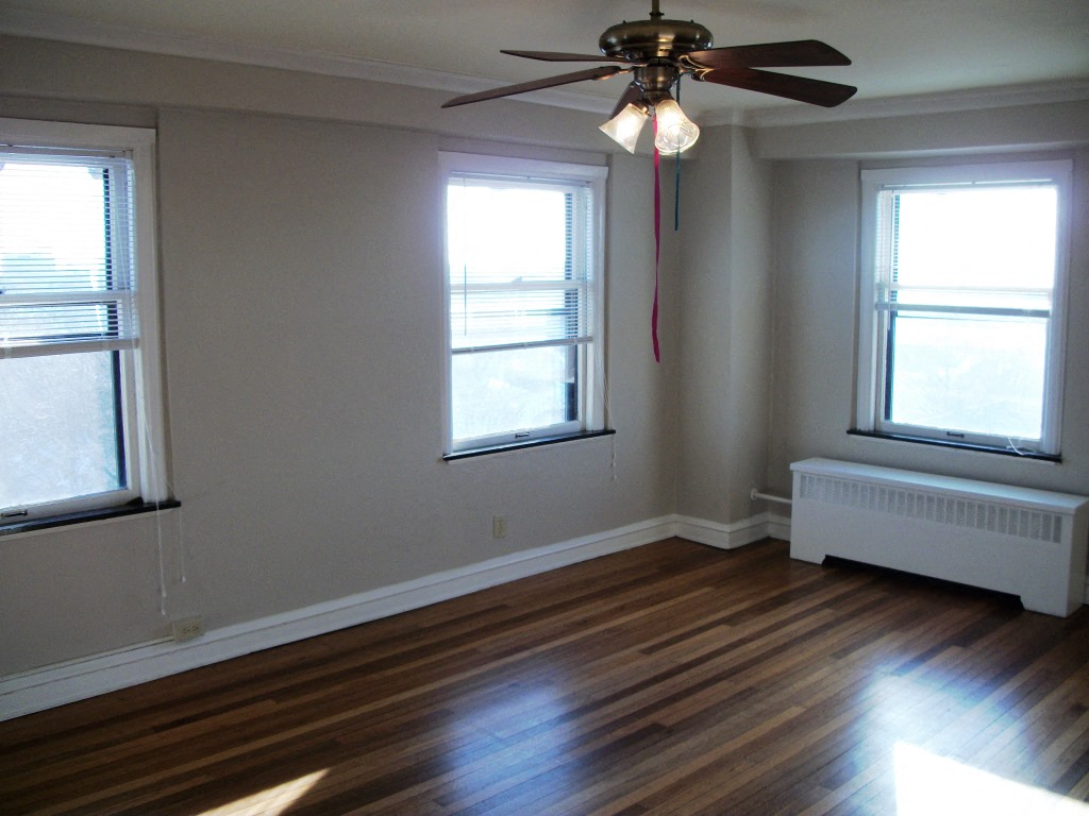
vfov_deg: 44.2
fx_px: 1007
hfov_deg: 56.8
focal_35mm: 32
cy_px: 408
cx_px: 544
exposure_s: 1/125
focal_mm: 5.7
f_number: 2.9
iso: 80
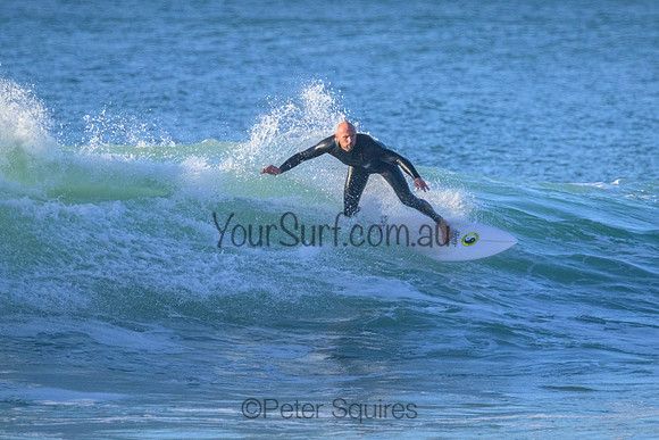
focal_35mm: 983
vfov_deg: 1.4
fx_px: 17998
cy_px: 170
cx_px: 379
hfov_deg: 2.1
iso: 5000
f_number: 11
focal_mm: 800
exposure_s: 1/2000
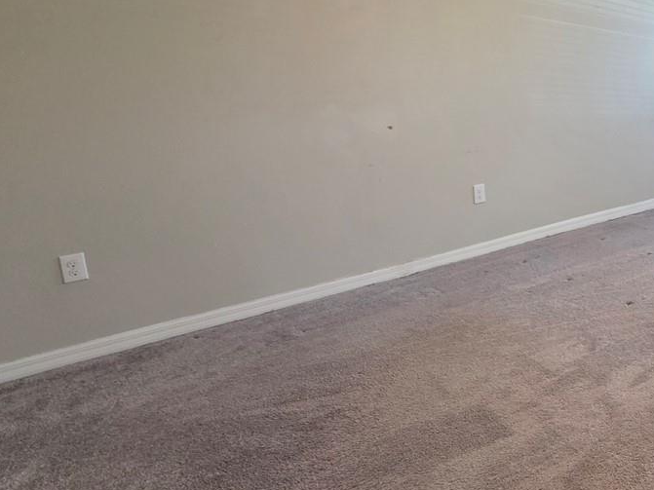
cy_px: 161
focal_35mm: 31
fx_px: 586
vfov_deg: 44.7
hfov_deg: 47.4
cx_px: 668
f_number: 1.9
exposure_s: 1/60
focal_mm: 2.2
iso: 200
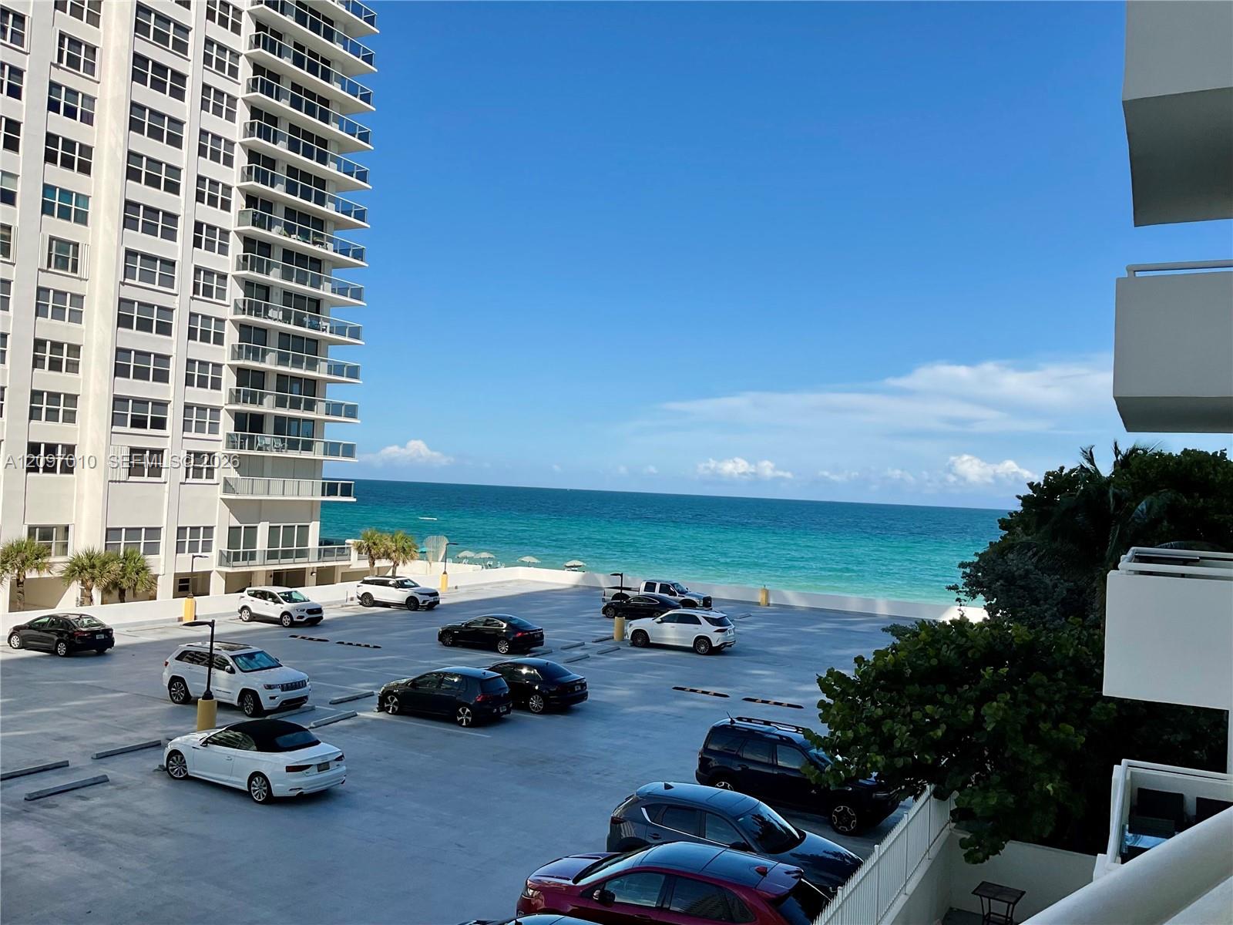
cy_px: 462
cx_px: 616
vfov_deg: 48.2
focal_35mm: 29
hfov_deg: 61.7
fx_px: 1033
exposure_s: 1/3322
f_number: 1.8
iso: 16
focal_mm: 3
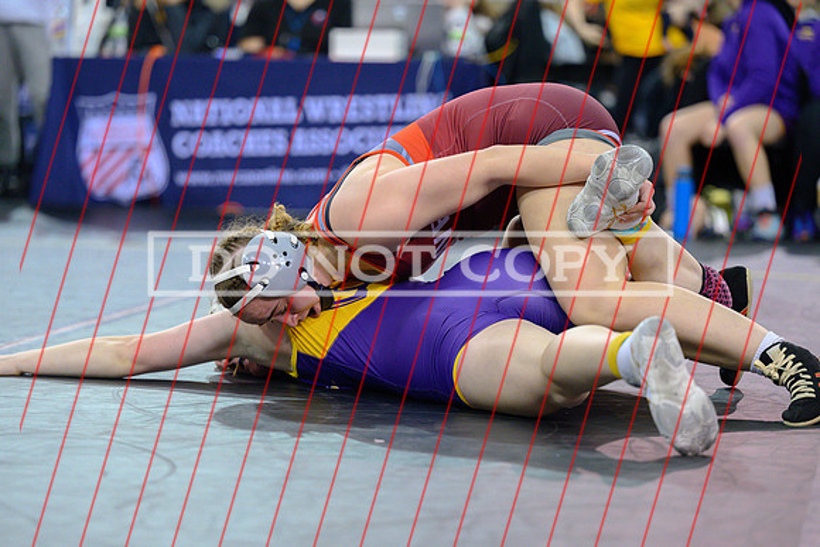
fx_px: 3119
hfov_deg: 15.0
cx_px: 410
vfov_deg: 10.0
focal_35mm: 137
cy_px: 274
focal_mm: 125
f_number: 2.8
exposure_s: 1/640
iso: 3200
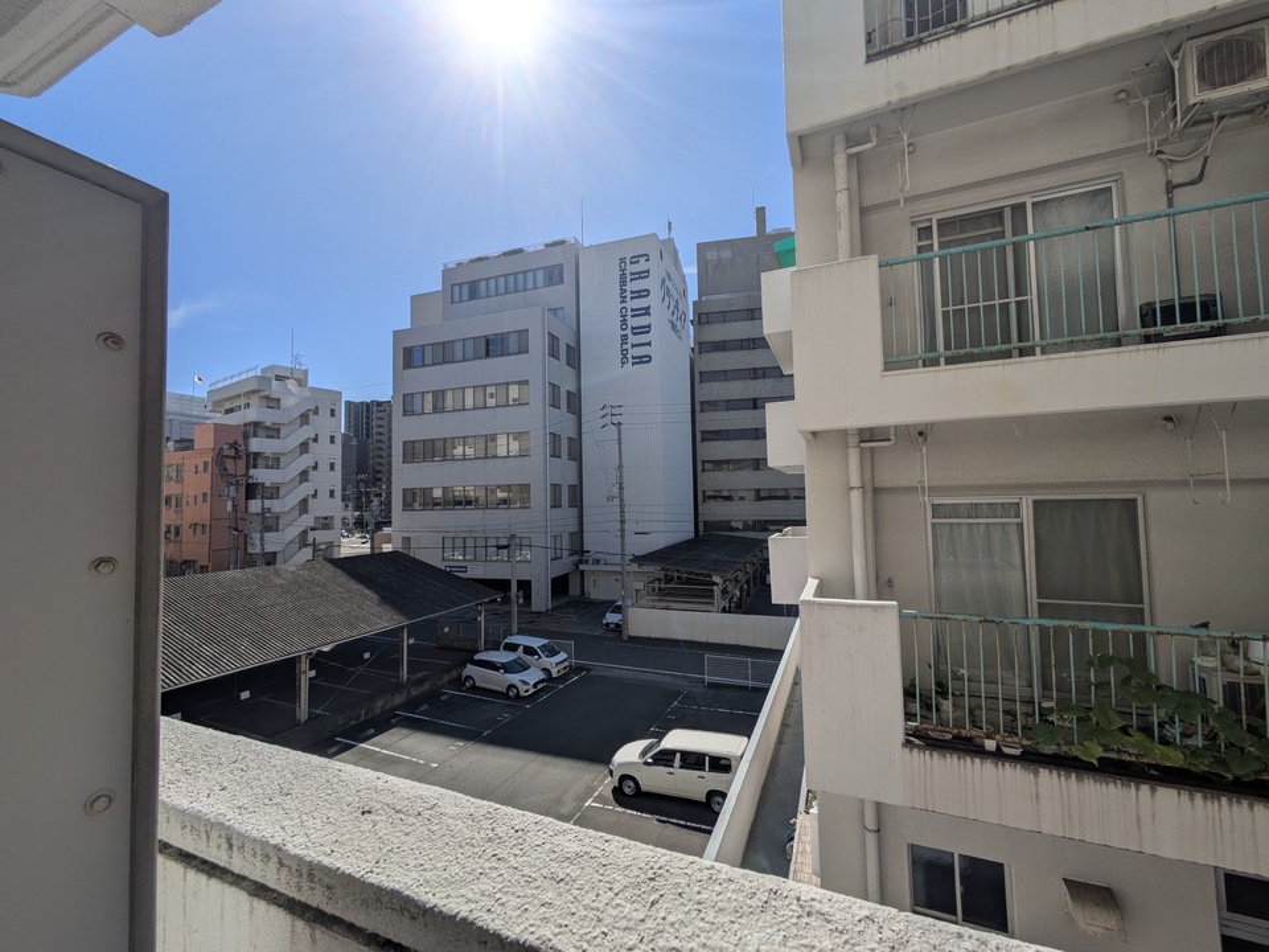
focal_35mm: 14
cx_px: 634
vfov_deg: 85.7
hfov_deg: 102.1
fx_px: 513
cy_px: 476
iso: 49
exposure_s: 1/3704
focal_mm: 1.83
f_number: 2.2
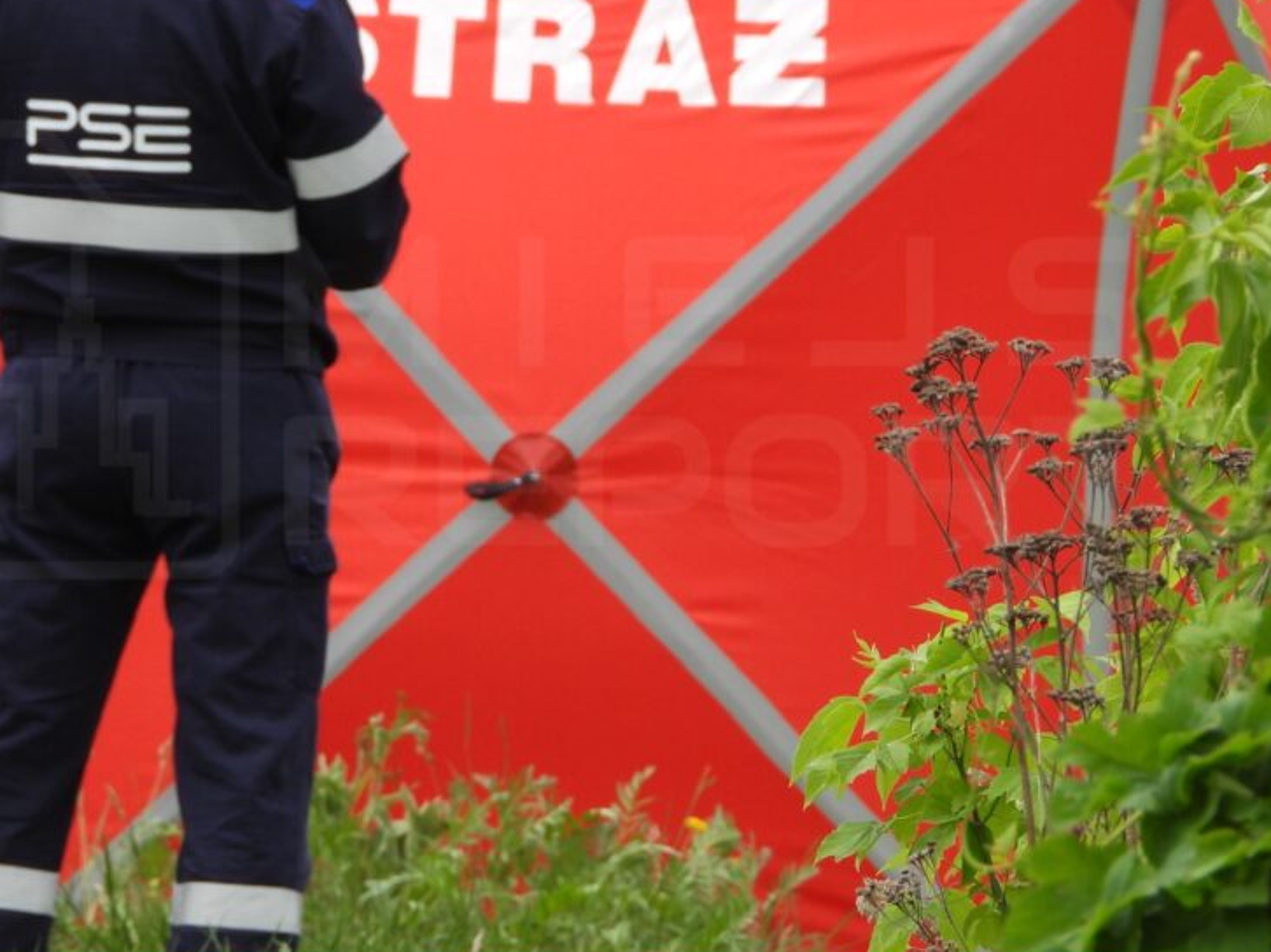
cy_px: 296
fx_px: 33658
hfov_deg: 2.2
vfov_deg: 1.6
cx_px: 558
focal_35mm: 917
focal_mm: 117
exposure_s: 1/250
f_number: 5
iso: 100
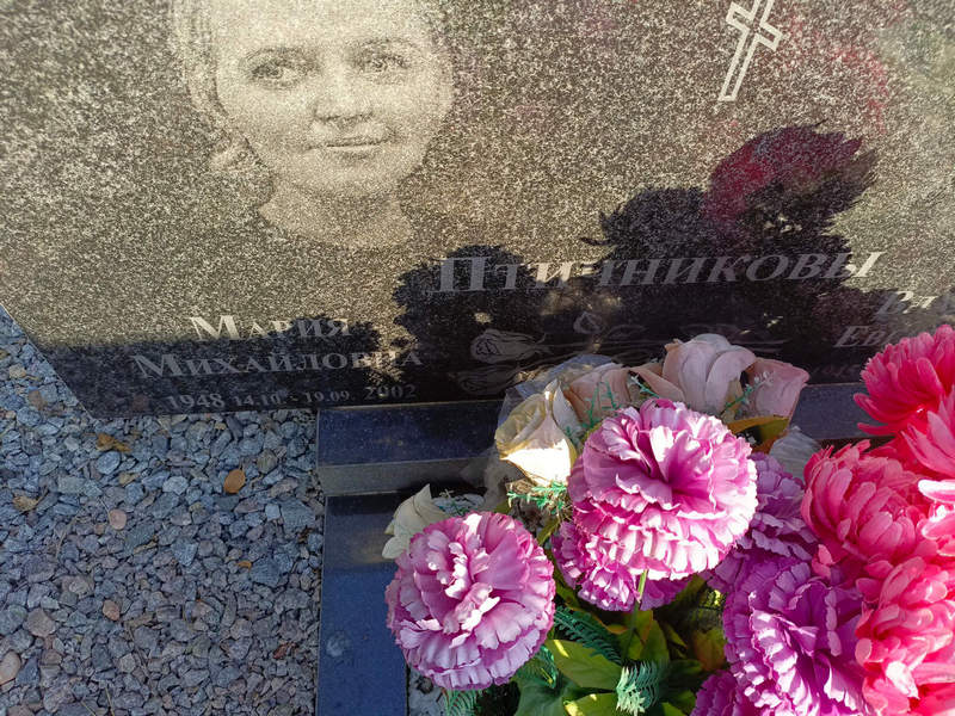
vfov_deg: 54.9
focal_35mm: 25
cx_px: 478
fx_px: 690
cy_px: 358
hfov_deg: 69.4
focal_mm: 4.76
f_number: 1.69
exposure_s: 1/295
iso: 112
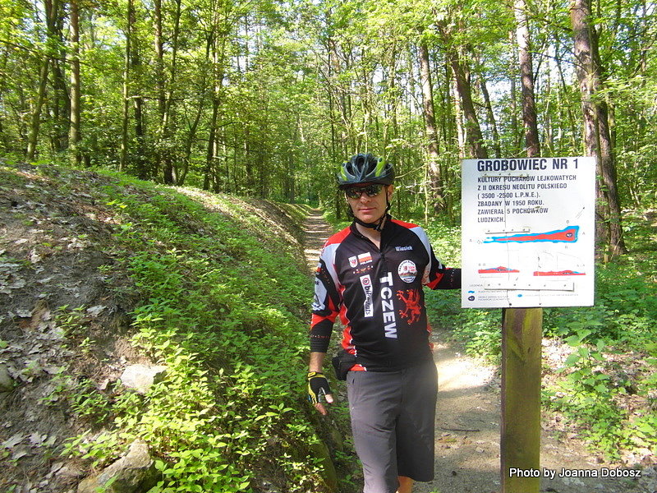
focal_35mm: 24
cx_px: 328
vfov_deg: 56.8
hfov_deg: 71.6
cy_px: 246
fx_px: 456
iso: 100
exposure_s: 1/90
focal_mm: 4
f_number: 3.2
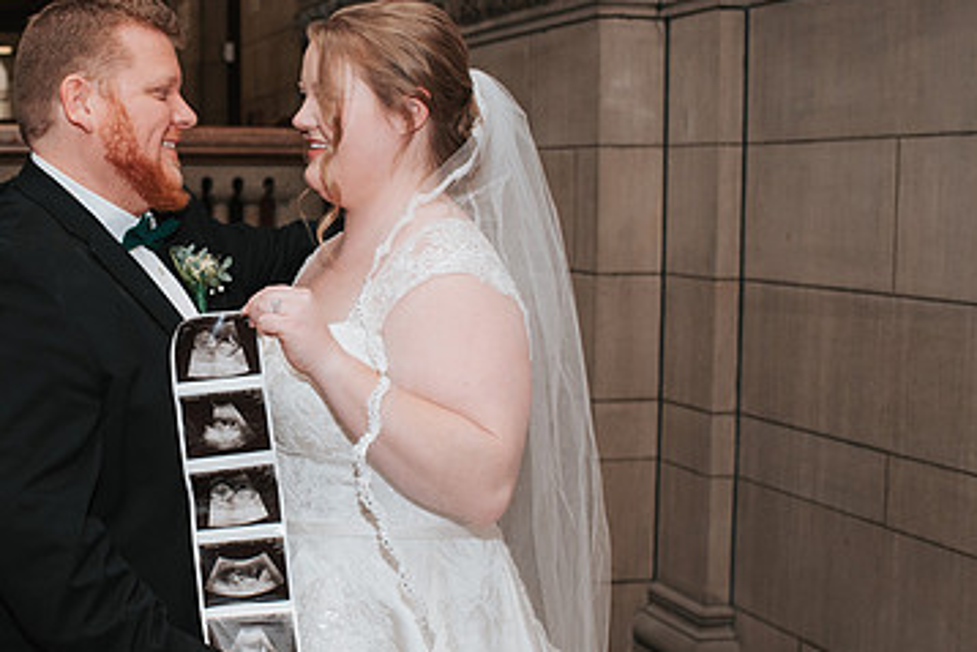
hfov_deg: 31.4
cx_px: 170
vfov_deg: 21.9
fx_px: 1683
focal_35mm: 62
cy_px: 321
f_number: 3.5
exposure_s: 1/200
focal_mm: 35
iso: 1000
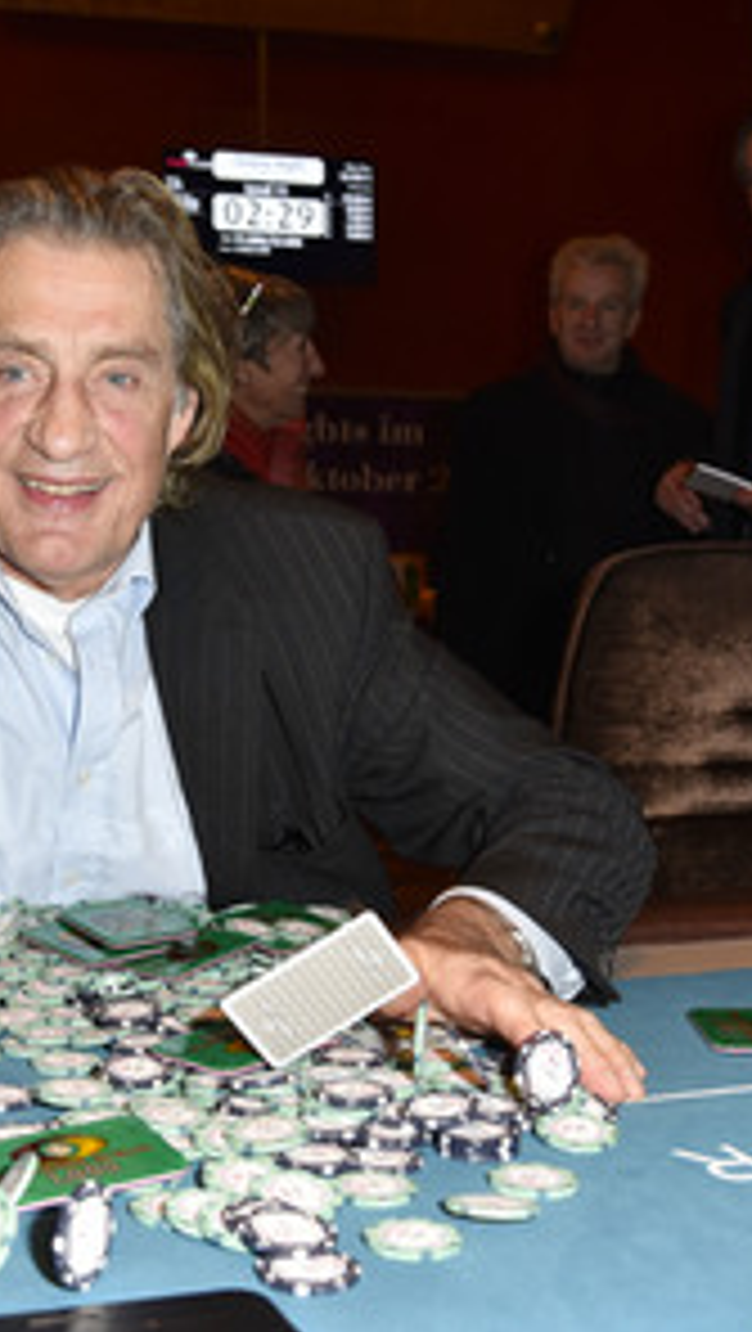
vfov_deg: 47.3
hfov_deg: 26.7
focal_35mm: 43
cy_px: 662
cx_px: 61
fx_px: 1521
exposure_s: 1/50
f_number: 5.6
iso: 800
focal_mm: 27
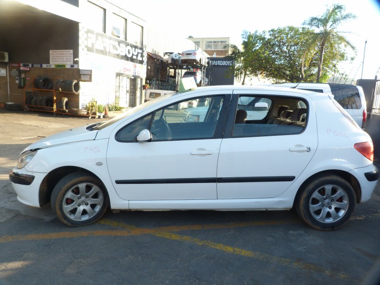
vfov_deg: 54.9
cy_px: 142
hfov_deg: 69.4
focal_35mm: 25
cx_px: 190
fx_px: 274
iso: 80
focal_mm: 4.5
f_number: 3.2
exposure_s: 1/100
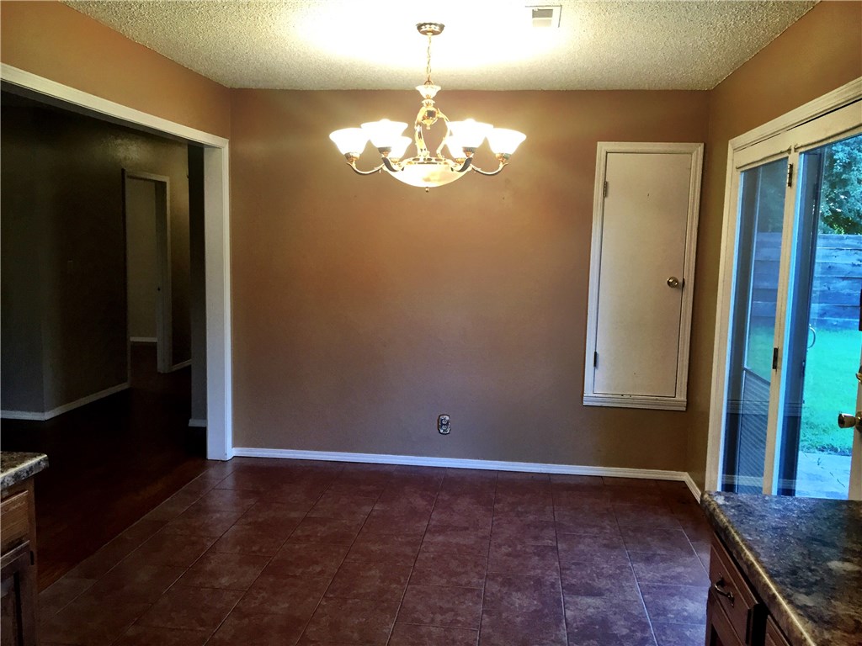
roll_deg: -2.3
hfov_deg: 61.7
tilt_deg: -6.5
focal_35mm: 29
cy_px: 323
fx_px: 722
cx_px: 431
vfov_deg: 48.2
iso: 50
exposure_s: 1/30
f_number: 2.2
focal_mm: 4.15
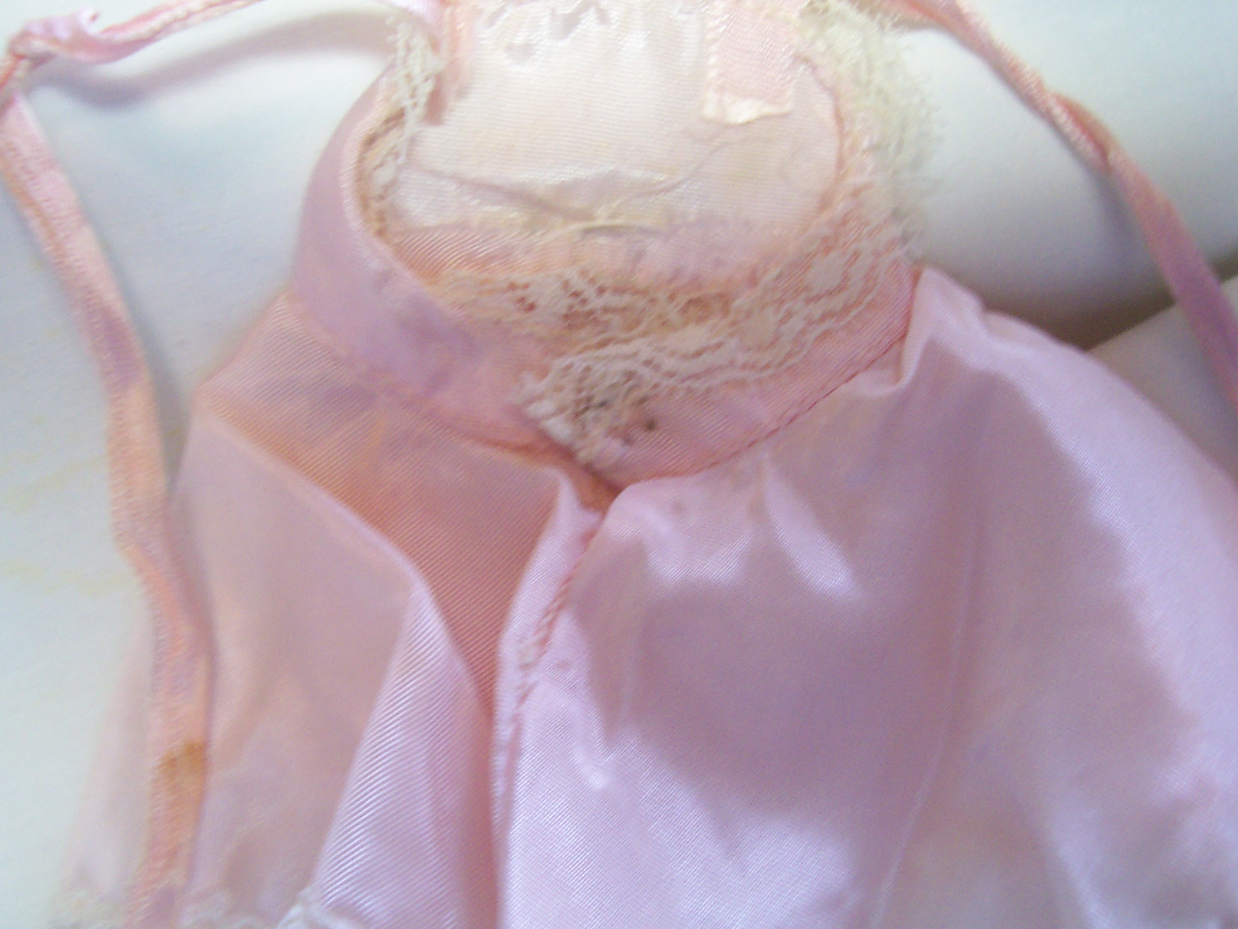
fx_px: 1323
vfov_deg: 38.7
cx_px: 619
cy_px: 464
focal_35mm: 37
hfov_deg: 50.1
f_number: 2.8
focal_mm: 5.6
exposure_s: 1/30
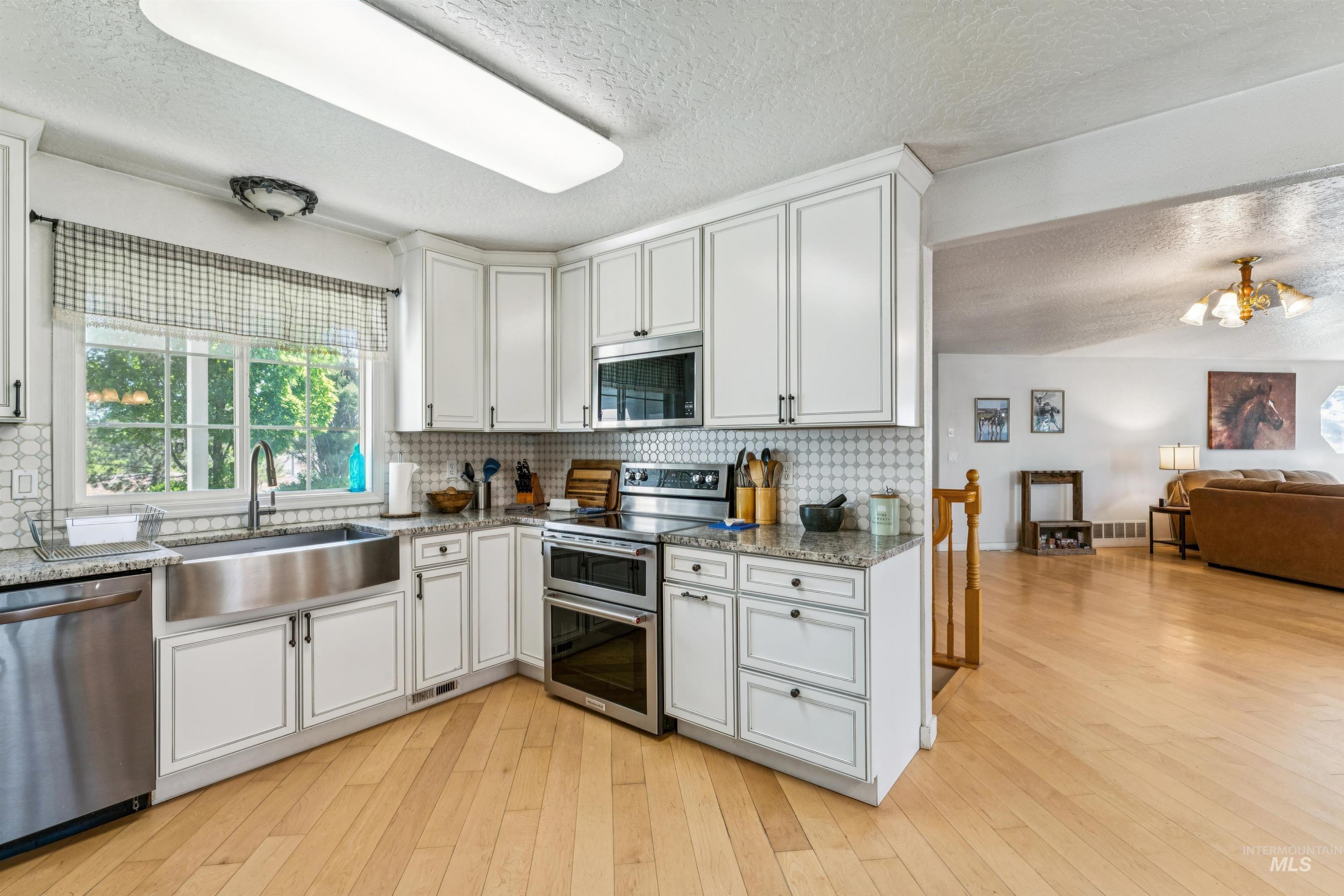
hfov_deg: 96.4
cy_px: 448
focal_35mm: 16
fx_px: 601
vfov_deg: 73.4
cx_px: 672
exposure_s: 1/6
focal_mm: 16.1
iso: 400
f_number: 13
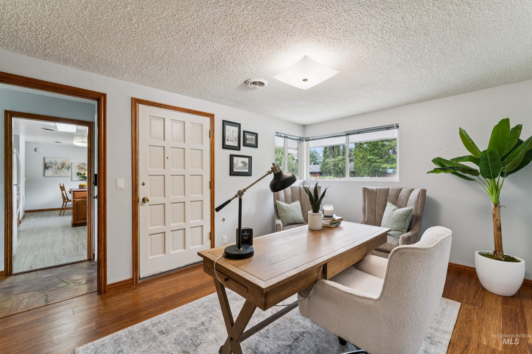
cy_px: 177
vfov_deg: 76.2
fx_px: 226
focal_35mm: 15
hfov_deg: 99.3
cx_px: 266
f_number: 13
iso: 400
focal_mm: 15.3
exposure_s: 1/8
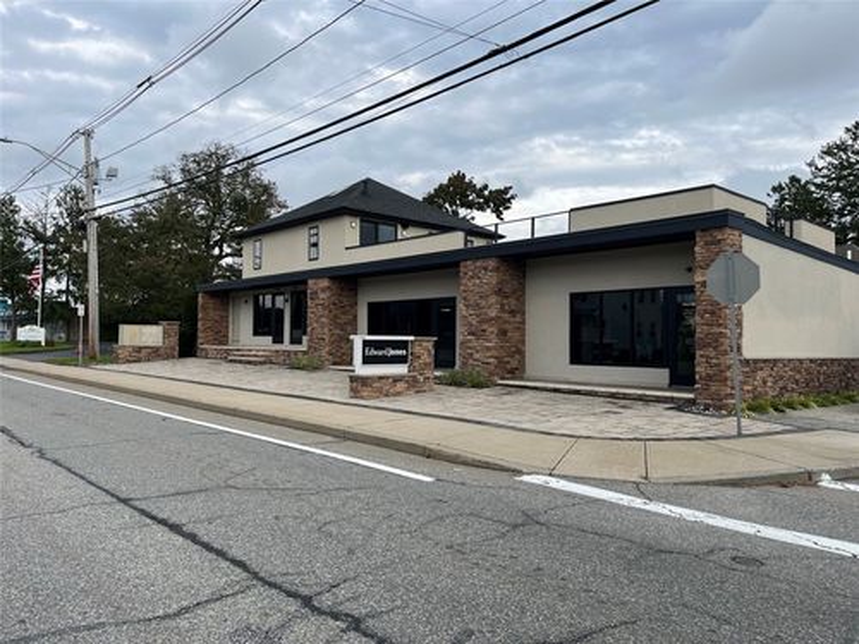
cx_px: 430
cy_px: 322
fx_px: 645
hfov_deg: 67.3
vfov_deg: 53.1
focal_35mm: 26
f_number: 1.6
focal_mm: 5.1
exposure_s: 1/1776
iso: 50
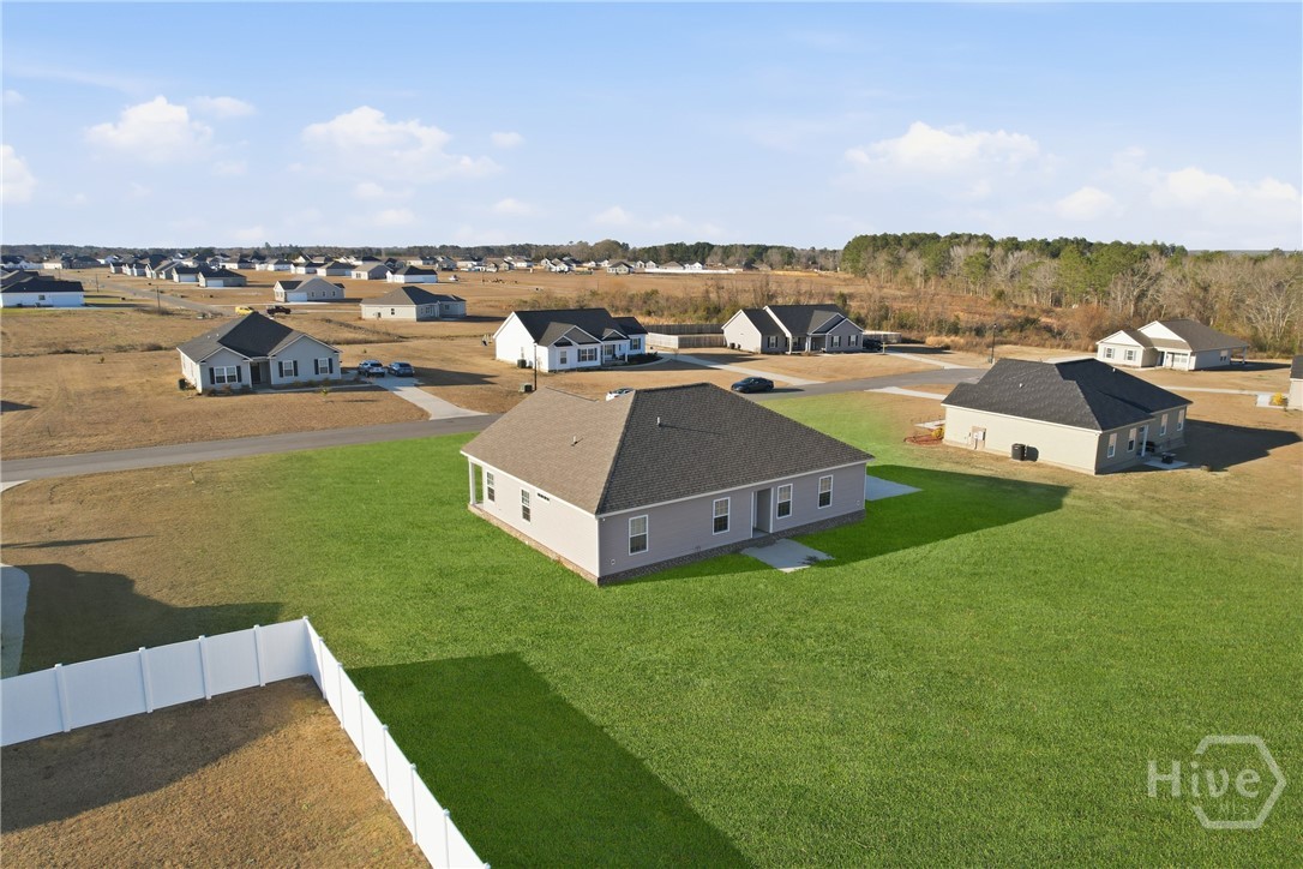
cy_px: 434
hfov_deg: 78.6
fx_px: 796
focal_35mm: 22
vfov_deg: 57.2
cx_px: 652
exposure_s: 1/1500
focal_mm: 8.4
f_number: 2.8
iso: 120
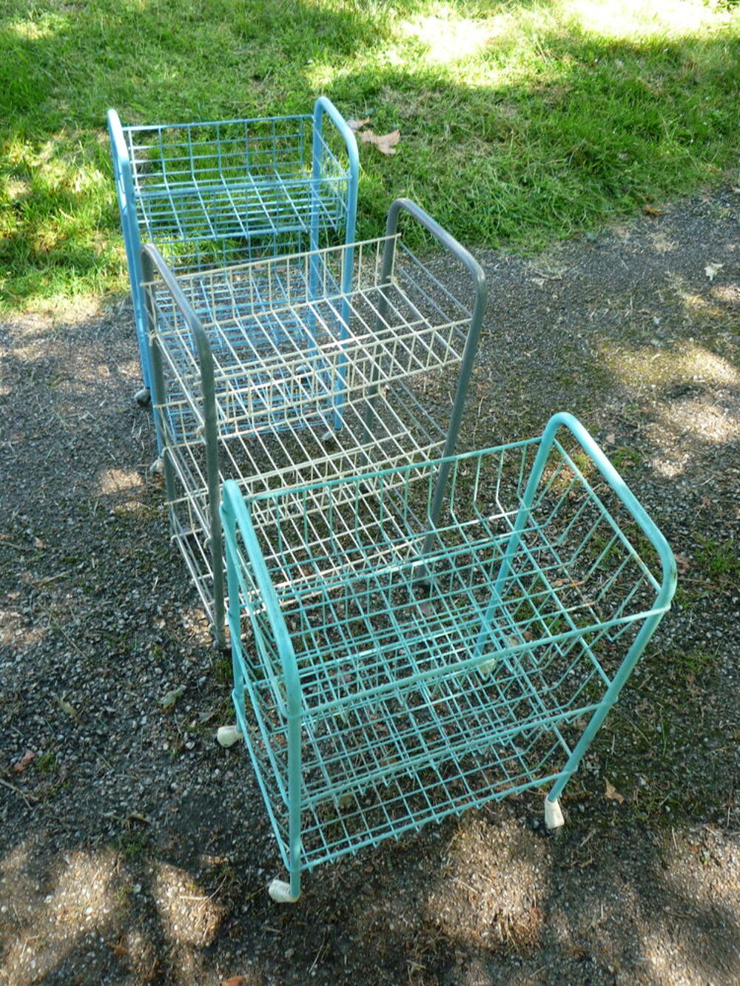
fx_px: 855
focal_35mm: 30
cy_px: 493
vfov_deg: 60.0
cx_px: 370
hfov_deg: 46.8
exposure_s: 1/30
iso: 100
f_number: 3.3
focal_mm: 5.2
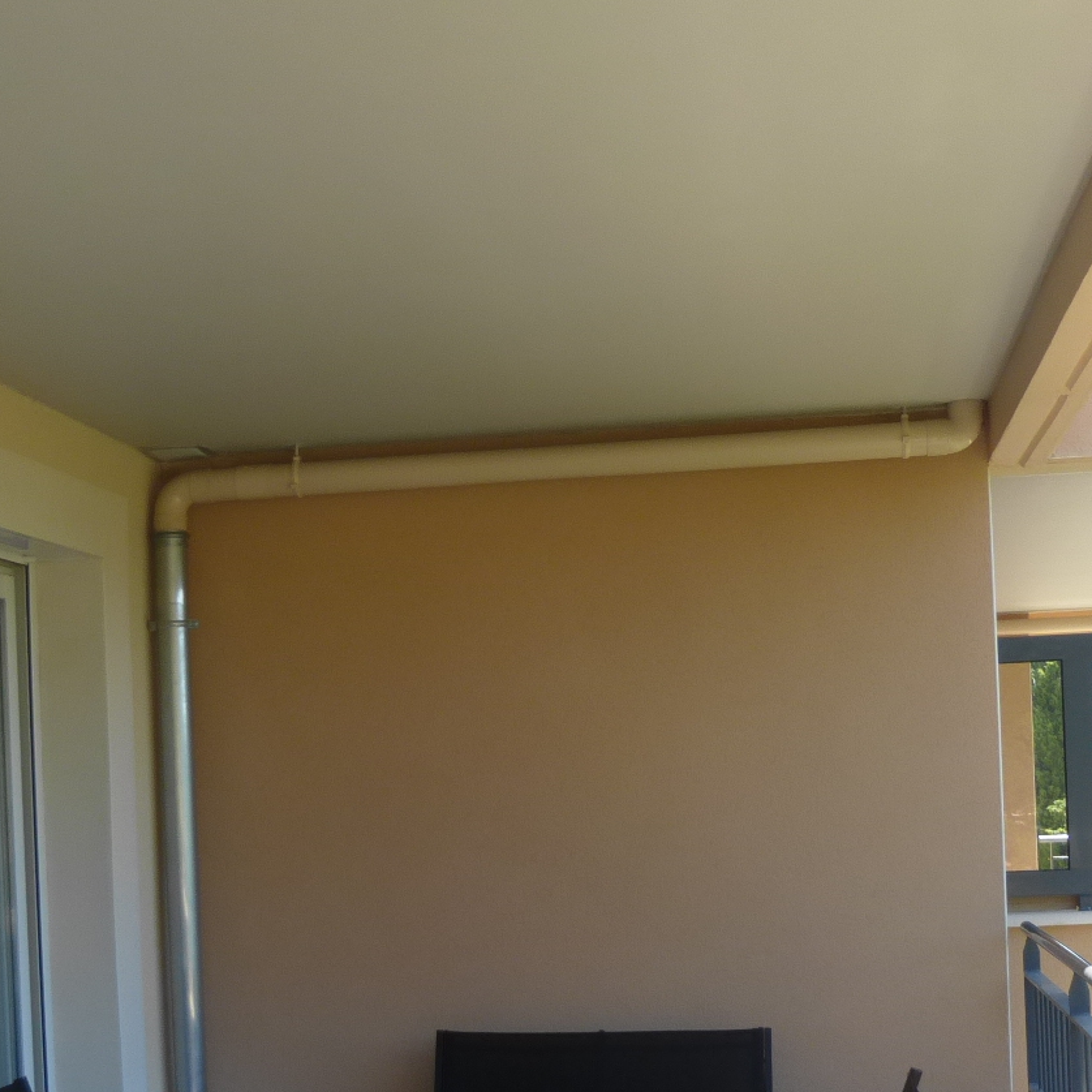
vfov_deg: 30.9
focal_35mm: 54
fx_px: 1927
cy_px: 854
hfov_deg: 31.6
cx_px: 476
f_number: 3.1
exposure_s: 1/200
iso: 100
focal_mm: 4.5
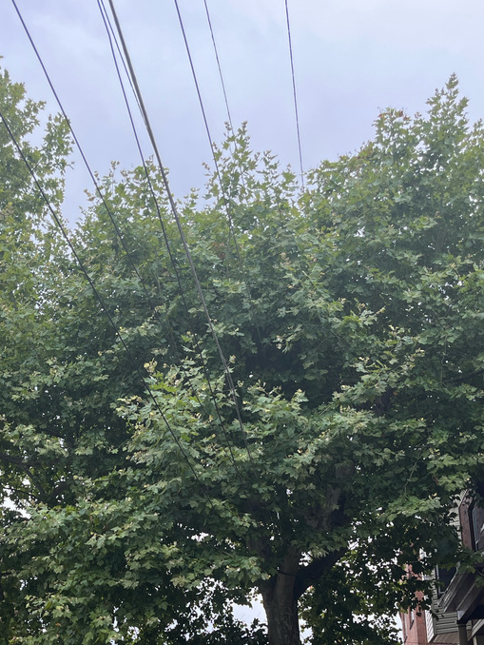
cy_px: 553
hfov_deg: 31.4
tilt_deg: +12.1
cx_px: 172
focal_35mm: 46
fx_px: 857
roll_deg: +4.3
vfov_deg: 38.9
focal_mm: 5.1
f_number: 1.6
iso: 50
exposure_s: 1/577
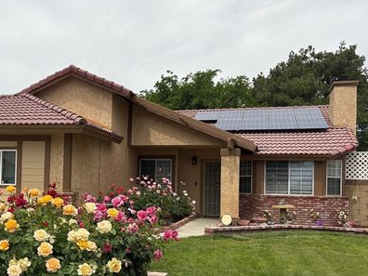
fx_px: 446
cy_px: 173
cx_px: 108
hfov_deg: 43.8
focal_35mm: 42
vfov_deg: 34.2
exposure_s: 1/5348
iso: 50
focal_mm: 5.96
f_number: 1.6
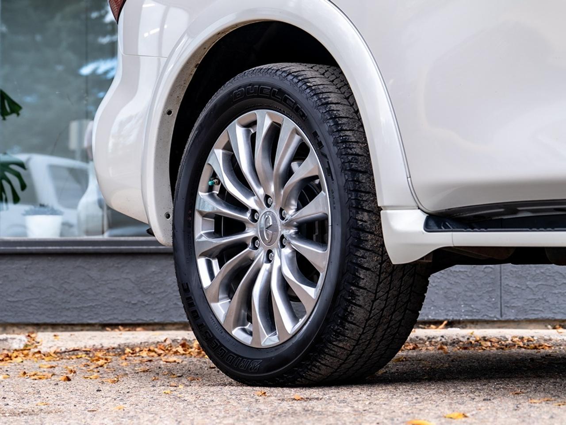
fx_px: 1612
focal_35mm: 99
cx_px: 262
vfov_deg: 15.0
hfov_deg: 19.9
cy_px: 169
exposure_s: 1/160
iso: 125
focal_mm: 59
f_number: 4
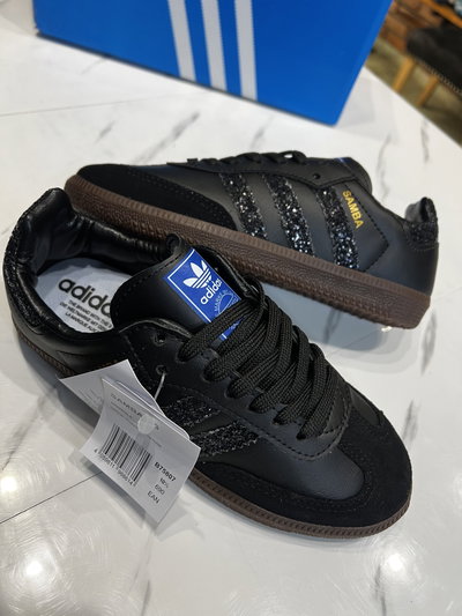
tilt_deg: -50.6
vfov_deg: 67.3
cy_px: 308
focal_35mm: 26
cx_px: 231
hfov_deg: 53.1
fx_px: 462
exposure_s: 1/50
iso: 64
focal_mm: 5.7
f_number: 1.5
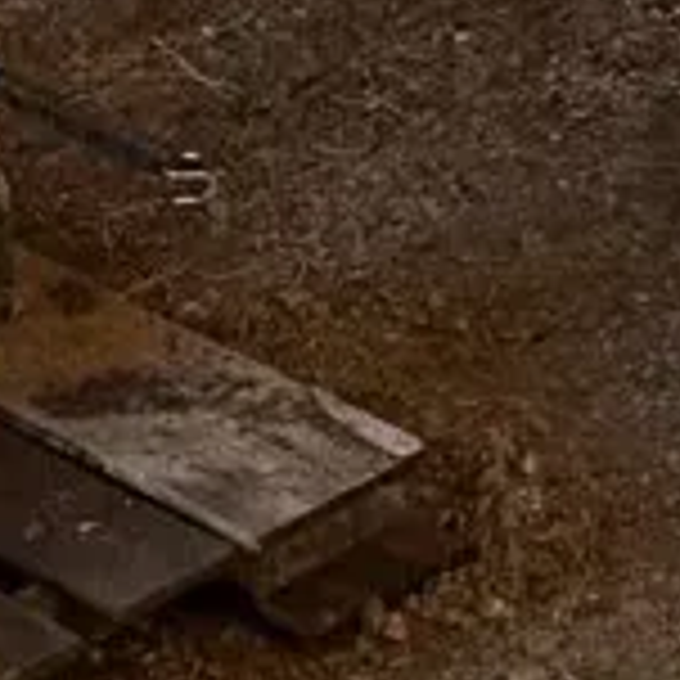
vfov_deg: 12.3
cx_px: 1842
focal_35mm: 135
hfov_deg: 10.4
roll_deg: -4.4
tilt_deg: -39.5
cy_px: 1013
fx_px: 3000
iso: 64
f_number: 1.78
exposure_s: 1/121
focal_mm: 6.86
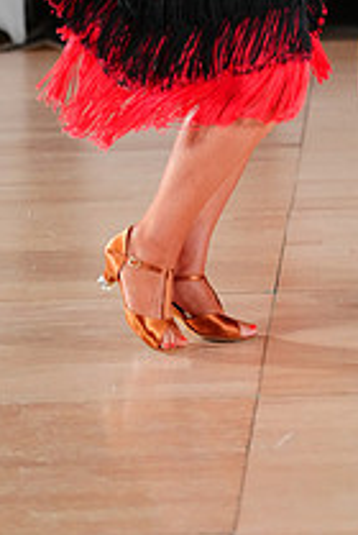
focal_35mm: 305
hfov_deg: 4.5
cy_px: -184
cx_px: 469
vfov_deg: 6.7
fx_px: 4534
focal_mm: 110
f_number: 2.8
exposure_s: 1/400
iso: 3200
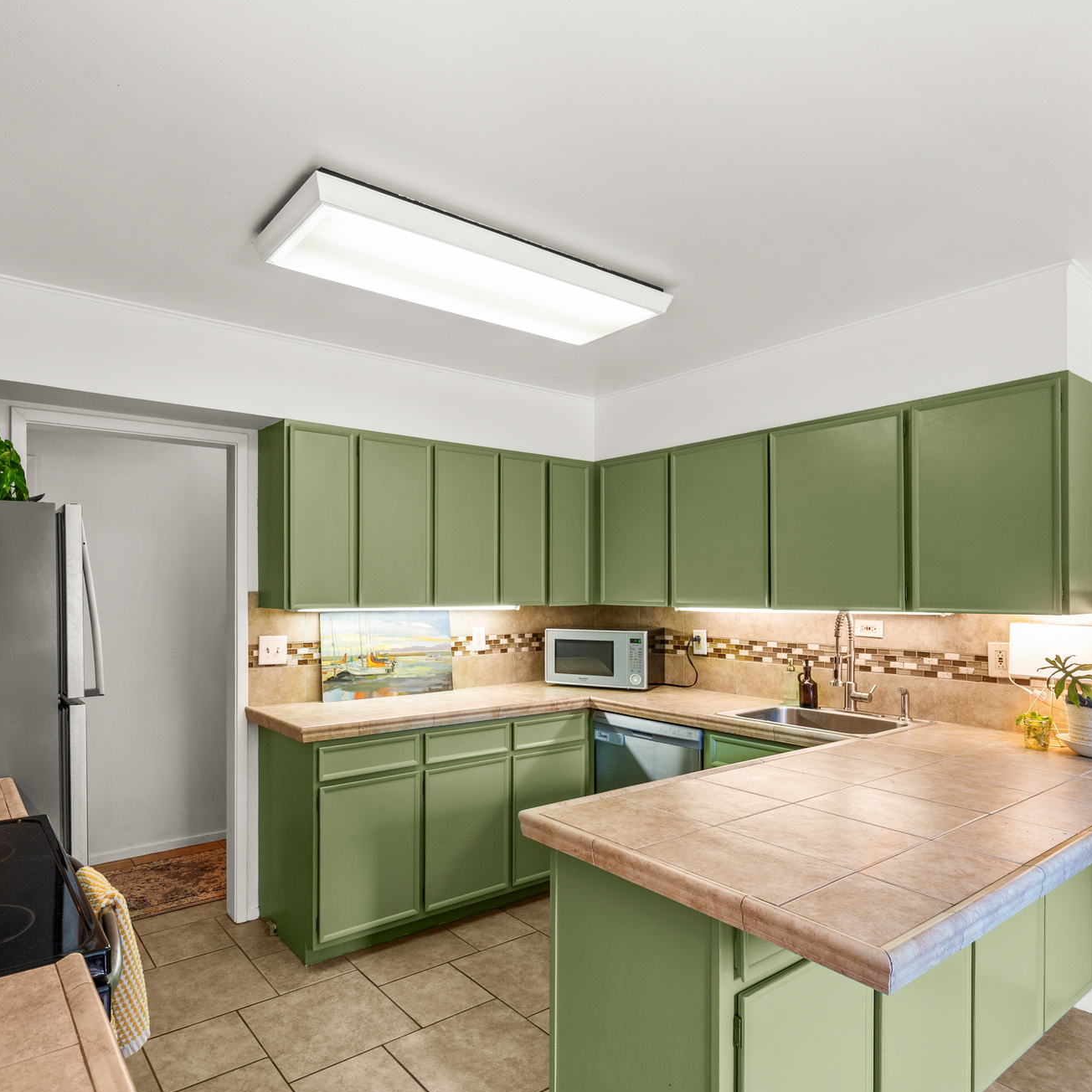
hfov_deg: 72.6
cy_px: 561
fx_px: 738
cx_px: 466
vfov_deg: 73.0
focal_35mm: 21
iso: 500
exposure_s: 1/10
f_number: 7.1
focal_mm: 15.5
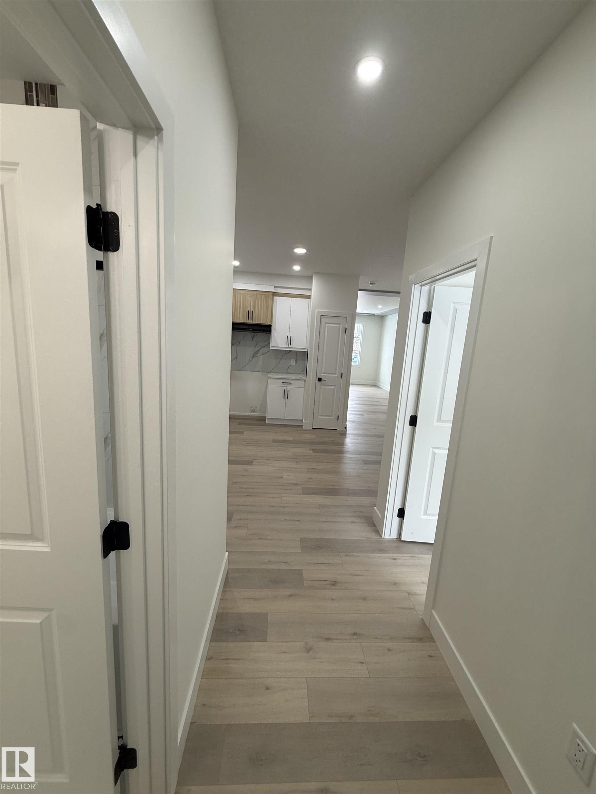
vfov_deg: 102.1
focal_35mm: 14
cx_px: 298
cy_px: 397
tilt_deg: -10.0
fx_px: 321
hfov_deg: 85.7
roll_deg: -4.6
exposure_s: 1/120
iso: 100
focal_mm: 2.22
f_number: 2.2
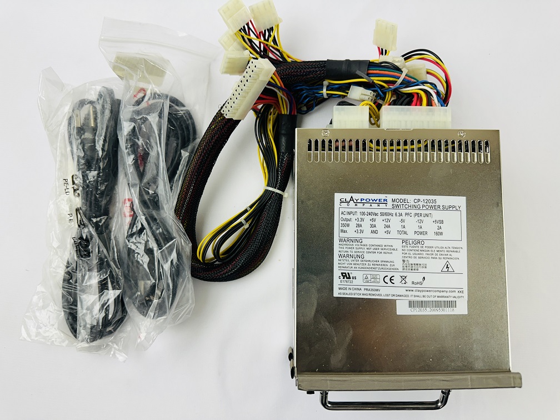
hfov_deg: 71.6
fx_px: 388
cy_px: 210
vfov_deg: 56.8
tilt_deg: -85.7
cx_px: 280
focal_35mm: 24
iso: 100
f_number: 1.78
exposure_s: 1/120
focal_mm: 6.86
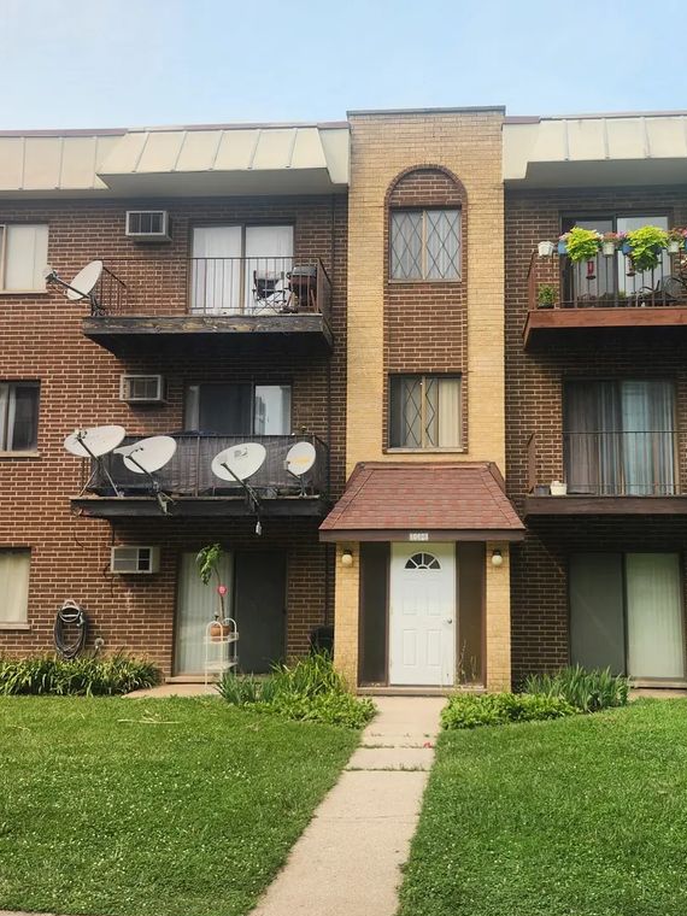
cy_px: 462
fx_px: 820
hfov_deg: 45.1
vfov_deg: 58.4
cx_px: 423
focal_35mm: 31
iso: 20
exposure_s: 1/1154
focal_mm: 5.4
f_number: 1.8
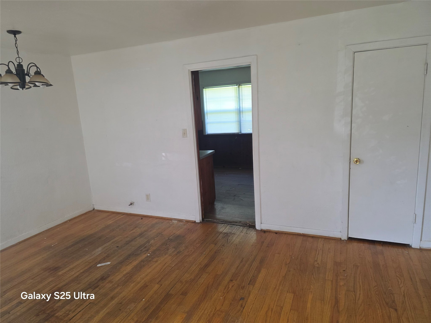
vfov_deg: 58.9
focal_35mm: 23
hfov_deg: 73.9
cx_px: 216
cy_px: 162
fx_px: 286
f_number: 1.7
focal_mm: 6.3
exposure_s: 1/120
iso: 160
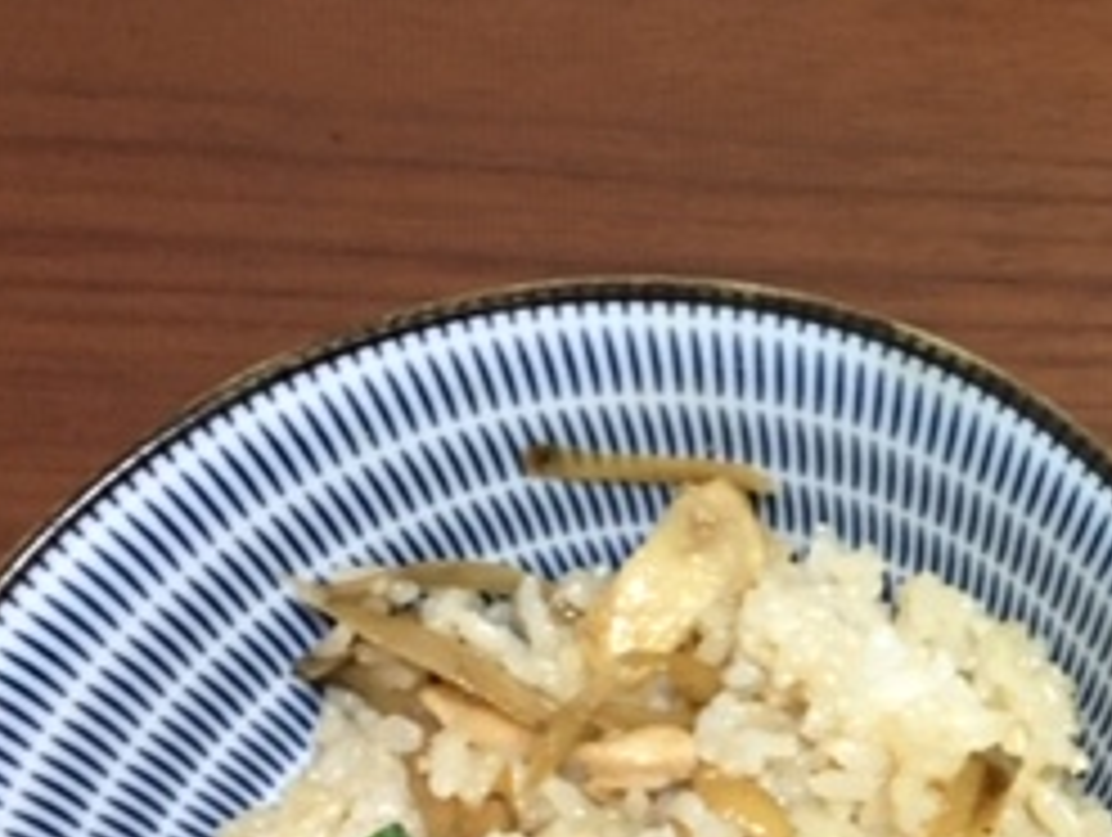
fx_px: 2413
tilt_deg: -67.8
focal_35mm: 75
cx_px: 1234
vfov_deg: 19.1
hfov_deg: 24.2
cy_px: 860
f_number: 2.2
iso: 250
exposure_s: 1/24
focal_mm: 4.15
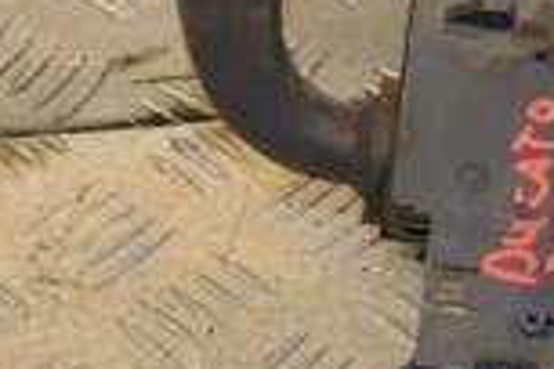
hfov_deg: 9.8
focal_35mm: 206
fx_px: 3169
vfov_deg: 6.6
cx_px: 695
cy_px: -72
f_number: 5
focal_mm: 35
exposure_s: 1/160
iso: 800
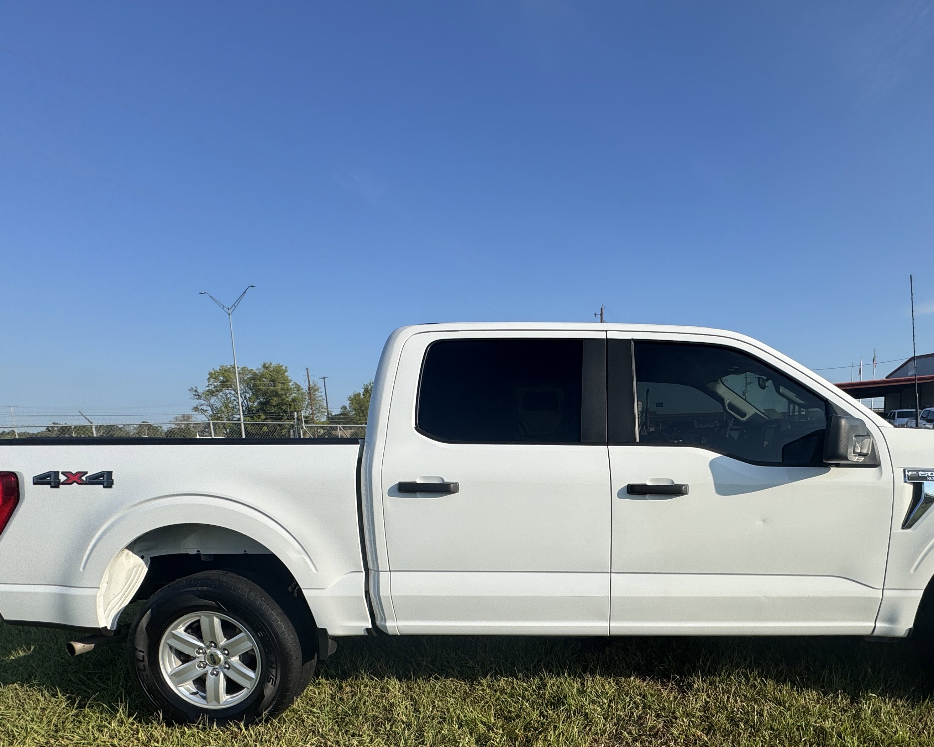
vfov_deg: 63.1
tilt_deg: -9.0
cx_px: 615
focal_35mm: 21
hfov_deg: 75.5
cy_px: 524
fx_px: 580
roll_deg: +1.1
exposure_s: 1/2342
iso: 40
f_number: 2.2
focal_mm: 2.22
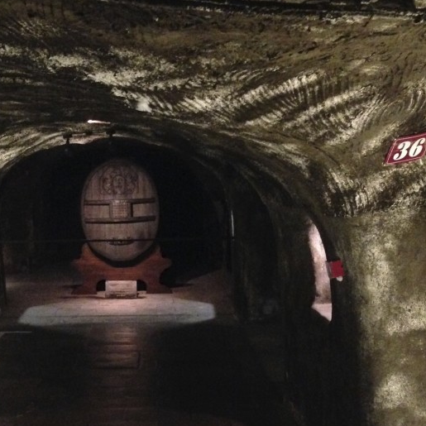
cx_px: 123
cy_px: 304
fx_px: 808
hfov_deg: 29.2
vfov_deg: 29.2
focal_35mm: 58
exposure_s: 1/15
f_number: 2.4
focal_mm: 4.12
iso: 800
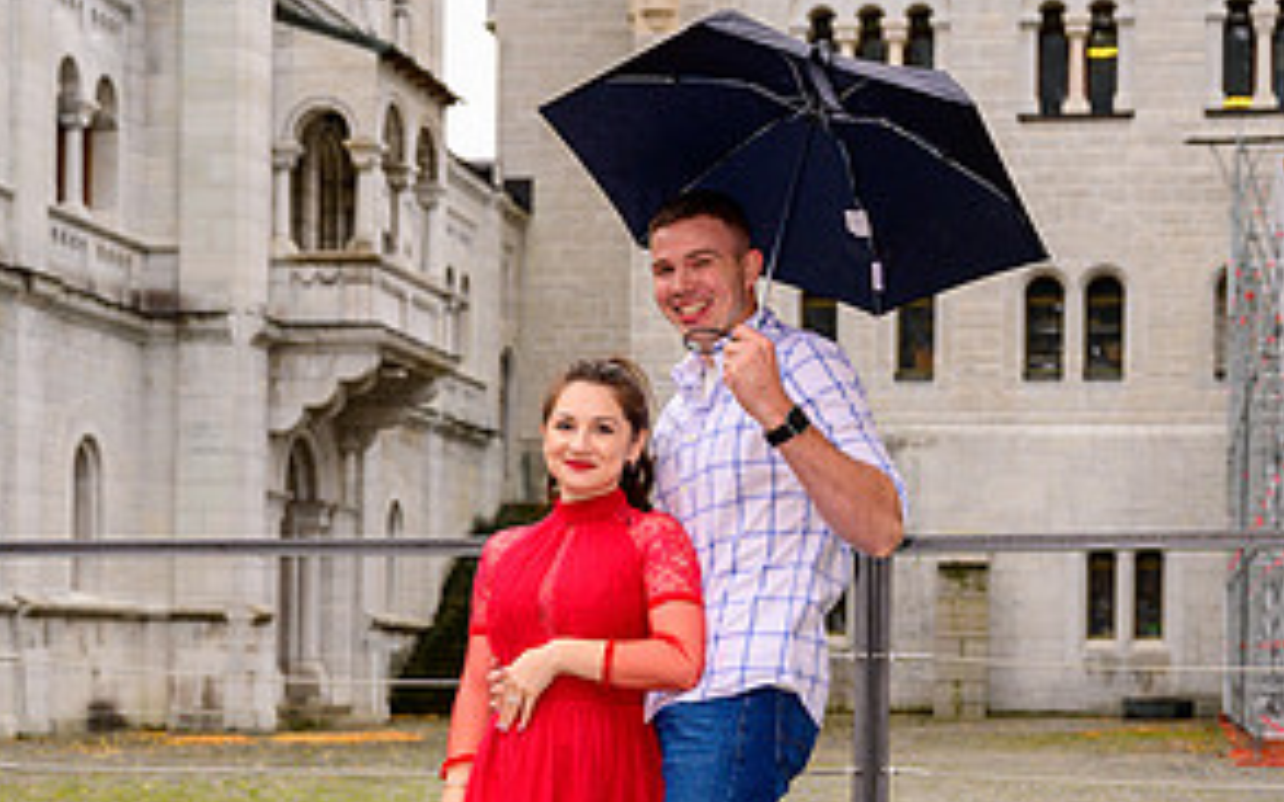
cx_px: 633
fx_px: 2624
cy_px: 644
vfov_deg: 17.2
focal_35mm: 75
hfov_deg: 27.5
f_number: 4.5
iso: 400
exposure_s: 1/500
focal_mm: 48
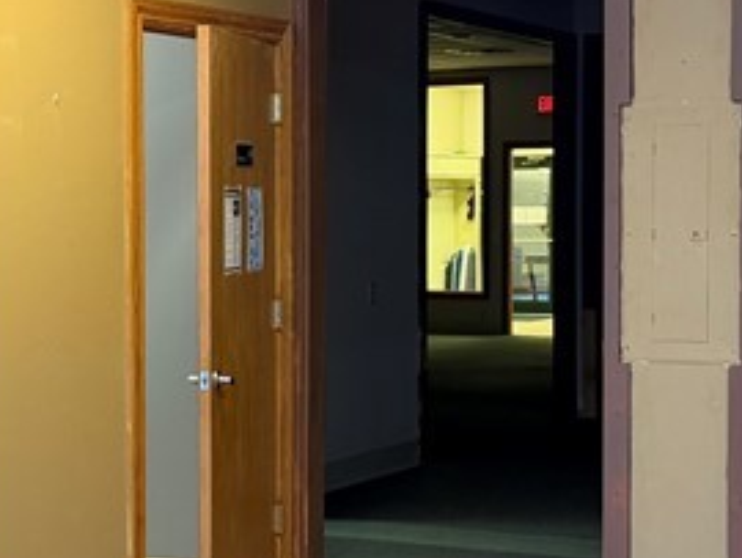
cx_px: 283
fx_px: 1952
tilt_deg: -2.5
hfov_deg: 21.5
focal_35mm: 91
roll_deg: +0.0
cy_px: 291
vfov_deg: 16.3
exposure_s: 1/60
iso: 200
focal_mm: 6.76
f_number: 1.78
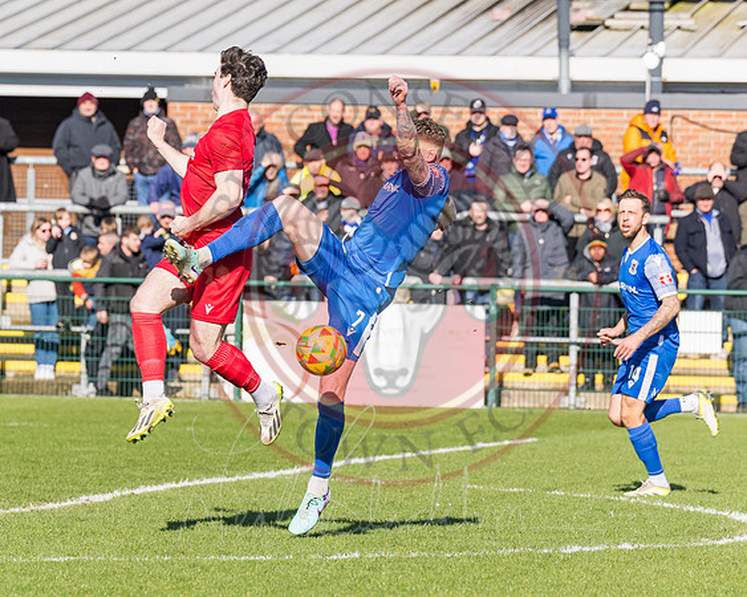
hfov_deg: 6.2
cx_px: 307
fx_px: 6891
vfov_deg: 5.0
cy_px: 301
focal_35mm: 312
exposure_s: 1/2500
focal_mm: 130
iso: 100
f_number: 4
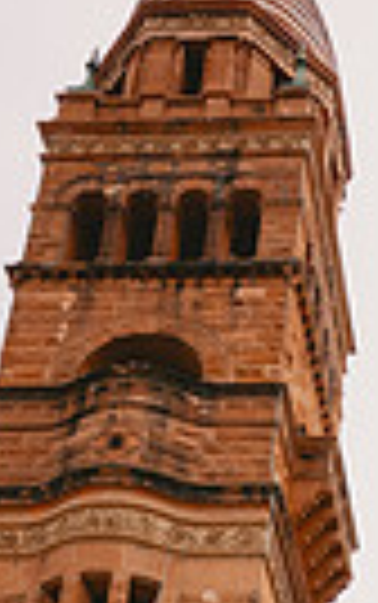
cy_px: 981
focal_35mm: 82
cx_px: 544
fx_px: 1349
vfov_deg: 20.4
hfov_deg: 14.9
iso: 400
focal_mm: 24
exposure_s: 1/2000
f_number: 2.8
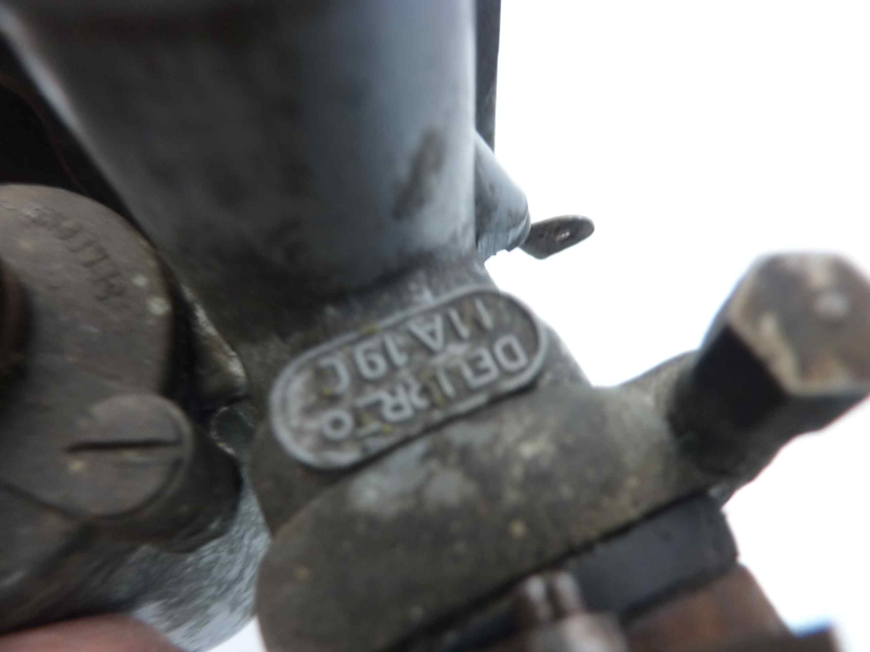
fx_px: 628
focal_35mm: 25
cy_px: 326
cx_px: 435
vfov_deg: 54.9
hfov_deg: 69.4
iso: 125
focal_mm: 4.1
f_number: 3.3
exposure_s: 1/8
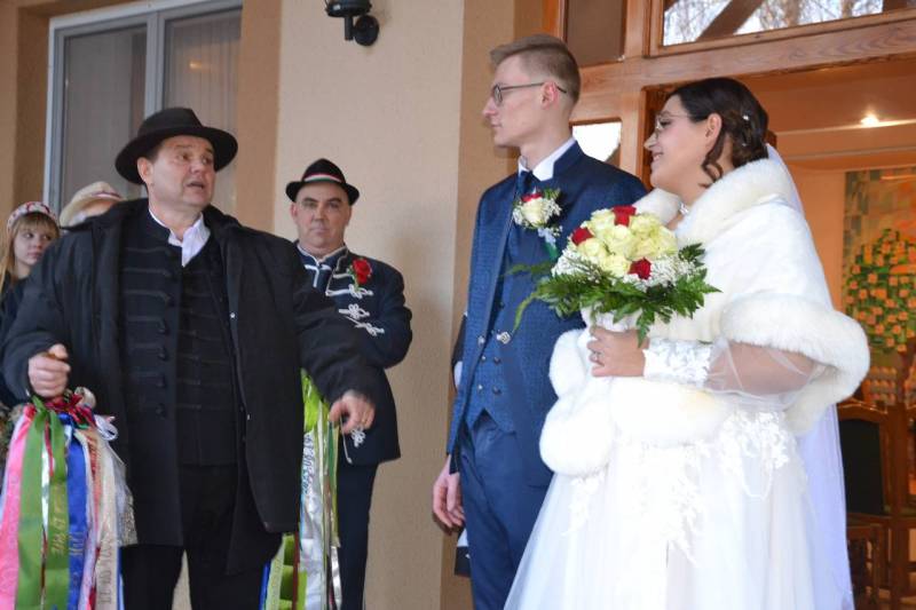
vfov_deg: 25.7
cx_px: 458
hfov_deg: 37.9
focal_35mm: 52
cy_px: 305
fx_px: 1335
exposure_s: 1/60
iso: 1400
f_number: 4.5
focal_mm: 35
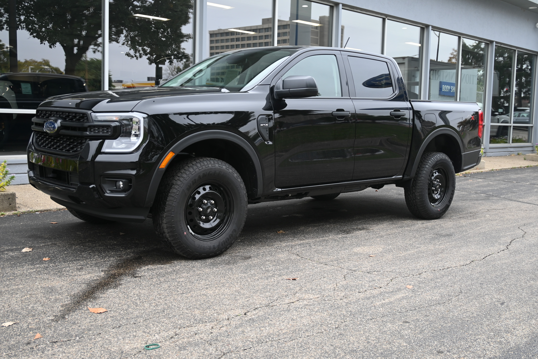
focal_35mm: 46
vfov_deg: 29.4
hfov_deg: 43.0
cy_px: 180
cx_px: 269
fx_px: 684
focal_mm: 30.5
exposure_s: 1/250
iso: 220
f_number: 4.8
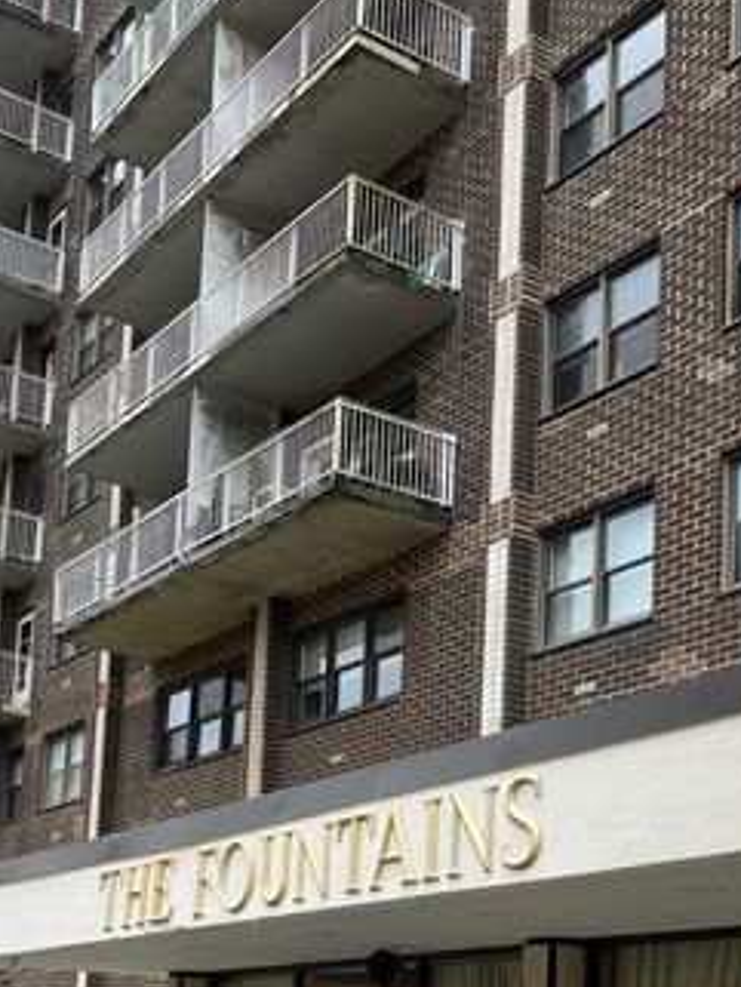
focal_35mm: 54
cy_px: 859
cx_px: 372
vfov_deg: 33.9
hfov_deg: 27.1
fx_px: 1540
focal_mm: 5.1
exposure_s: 1/209
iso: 50
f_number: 1.6
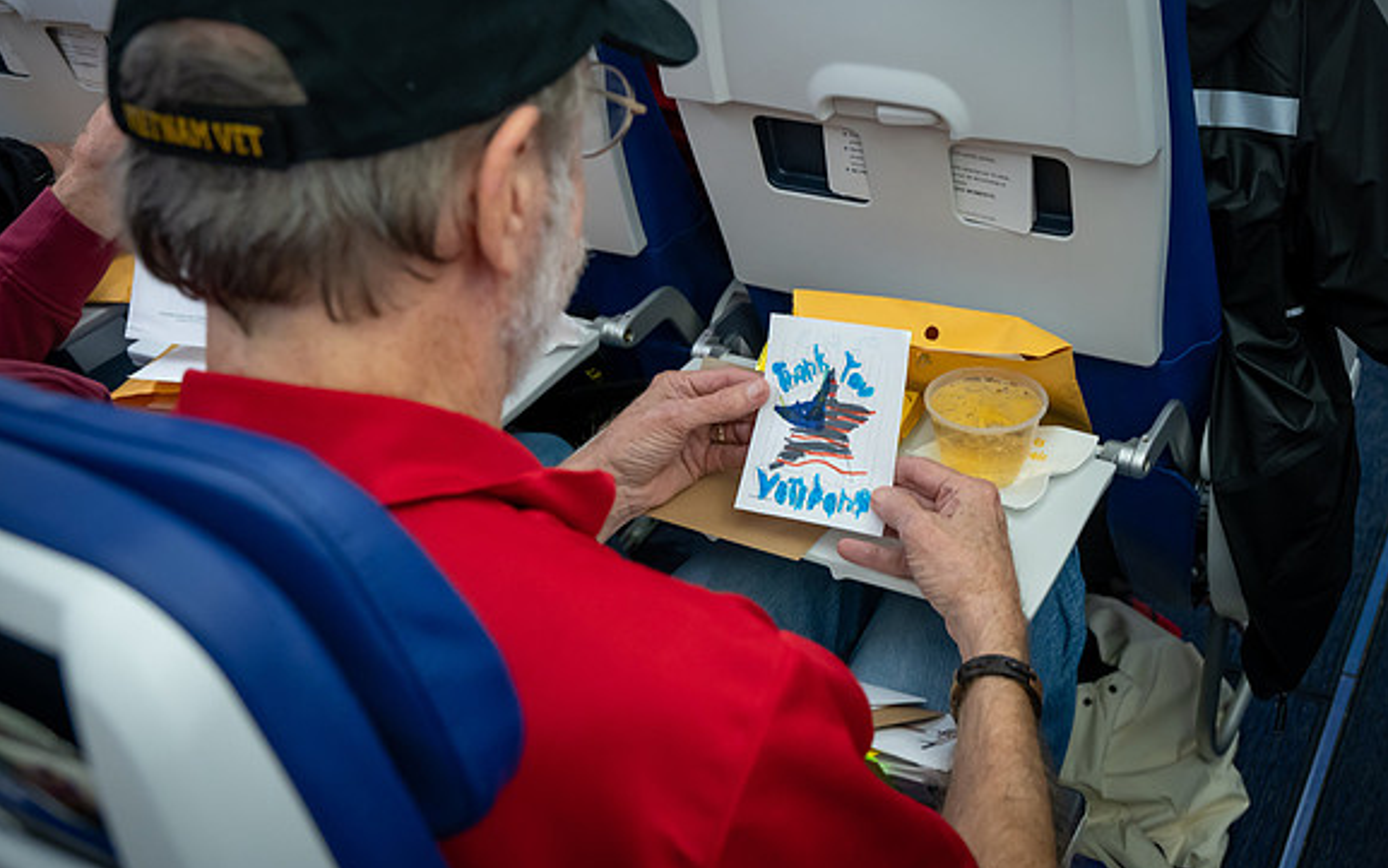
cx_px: 695
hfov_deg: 45.3
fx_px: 1665
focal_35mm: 44
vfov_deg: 29.2
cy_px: 421
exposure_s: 1/60
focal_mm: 43
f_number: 6.3
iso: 5600
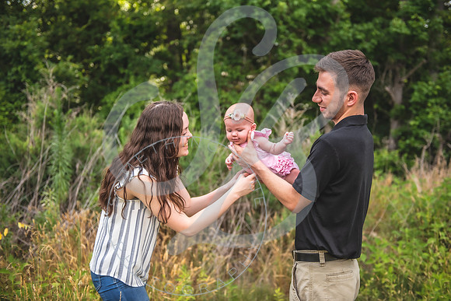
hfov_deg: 44.5
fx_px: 551
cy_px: 150
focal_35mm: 44
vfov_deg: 30.5
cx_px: 226
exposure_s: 1/640
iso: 100
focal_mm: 44
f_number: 2.8
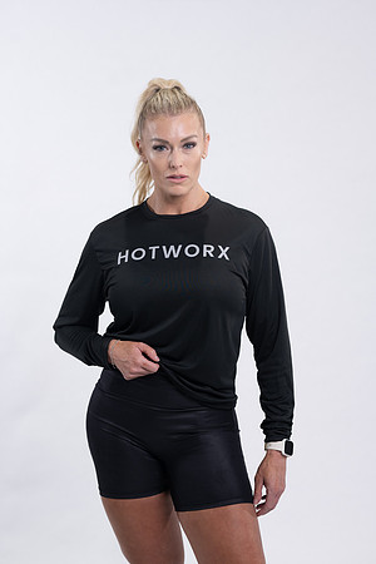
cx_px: 188
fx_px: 1332
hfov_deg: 16.1
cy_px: 282
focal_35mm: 85
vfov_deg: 23.9
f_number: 4
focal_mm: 85
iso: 200
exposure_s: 1/125
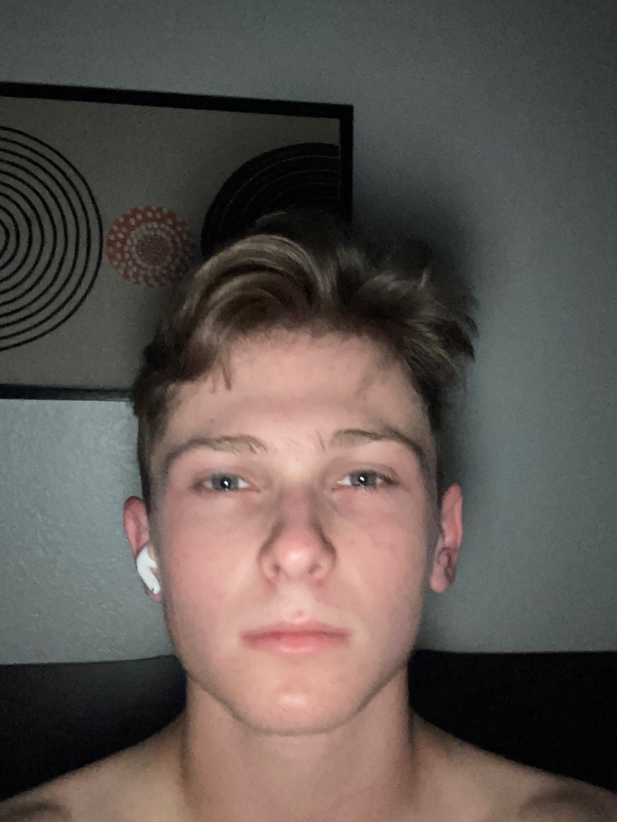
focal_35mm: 42
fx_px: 997
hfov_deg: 34.4
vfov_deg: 44.7
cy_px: 375
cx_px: 319
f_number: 2.2
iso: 1000
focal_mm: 2.87
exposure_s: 1/16
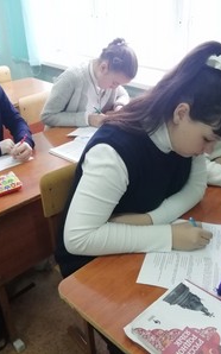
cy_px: 177
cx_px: 134
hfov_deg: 34.3
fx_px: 357
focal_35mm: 37
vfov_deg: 52.8
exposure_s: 1/33.3
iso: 320
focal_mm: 3.21
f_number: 2.2
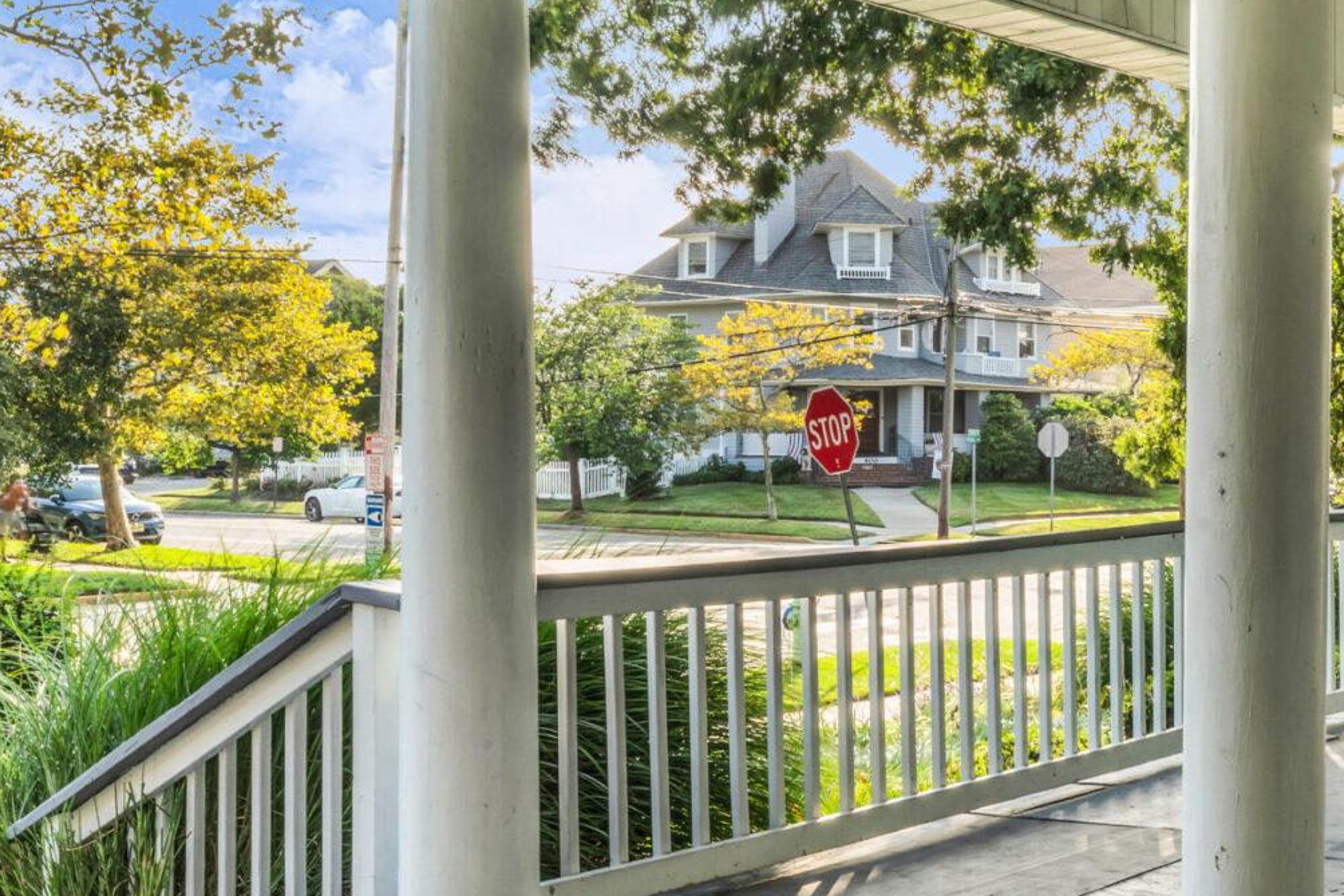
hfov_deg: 37.4
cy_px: 515
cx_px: 1072
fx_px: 1913
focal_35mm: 51
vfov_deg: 26.3
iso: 100
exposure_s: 1/8
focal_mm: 20.1
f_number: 22
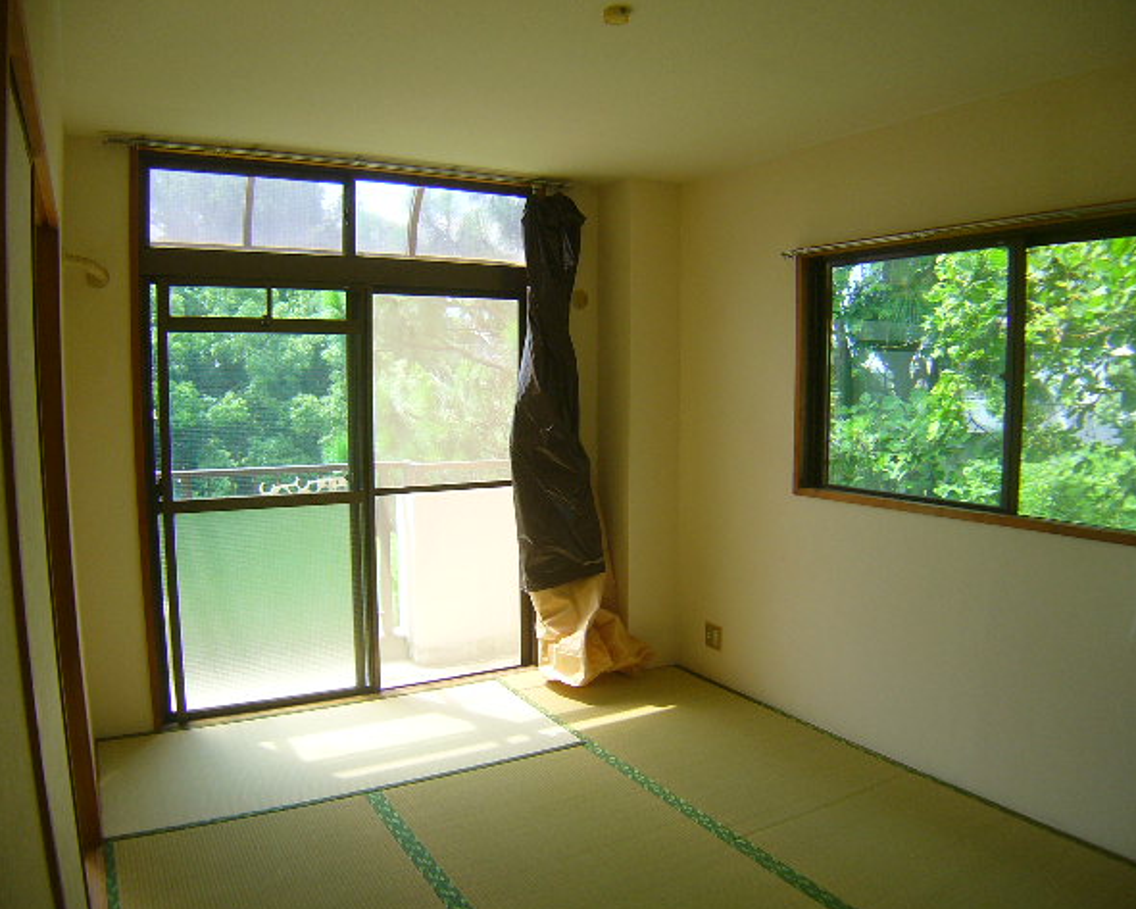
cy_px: 457
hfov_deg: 49.1
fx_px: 1244
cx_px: 600
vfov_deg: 40.1
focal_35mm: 37
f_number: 2.8
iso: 64
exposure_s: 1/80
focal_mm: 5.8
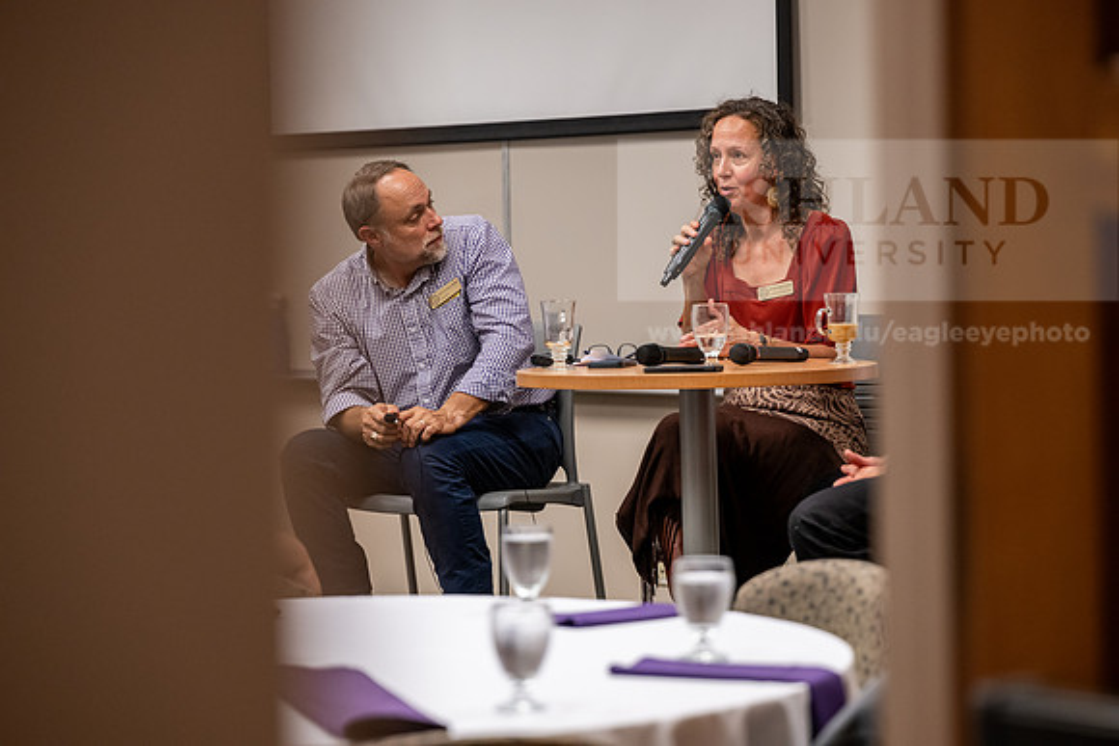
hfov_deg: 18.6
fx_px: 3420
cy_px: 373
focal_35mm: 110
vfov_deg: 12.5
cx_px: 560
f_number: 3.2
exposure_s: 1/200
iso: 2000
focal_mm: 110
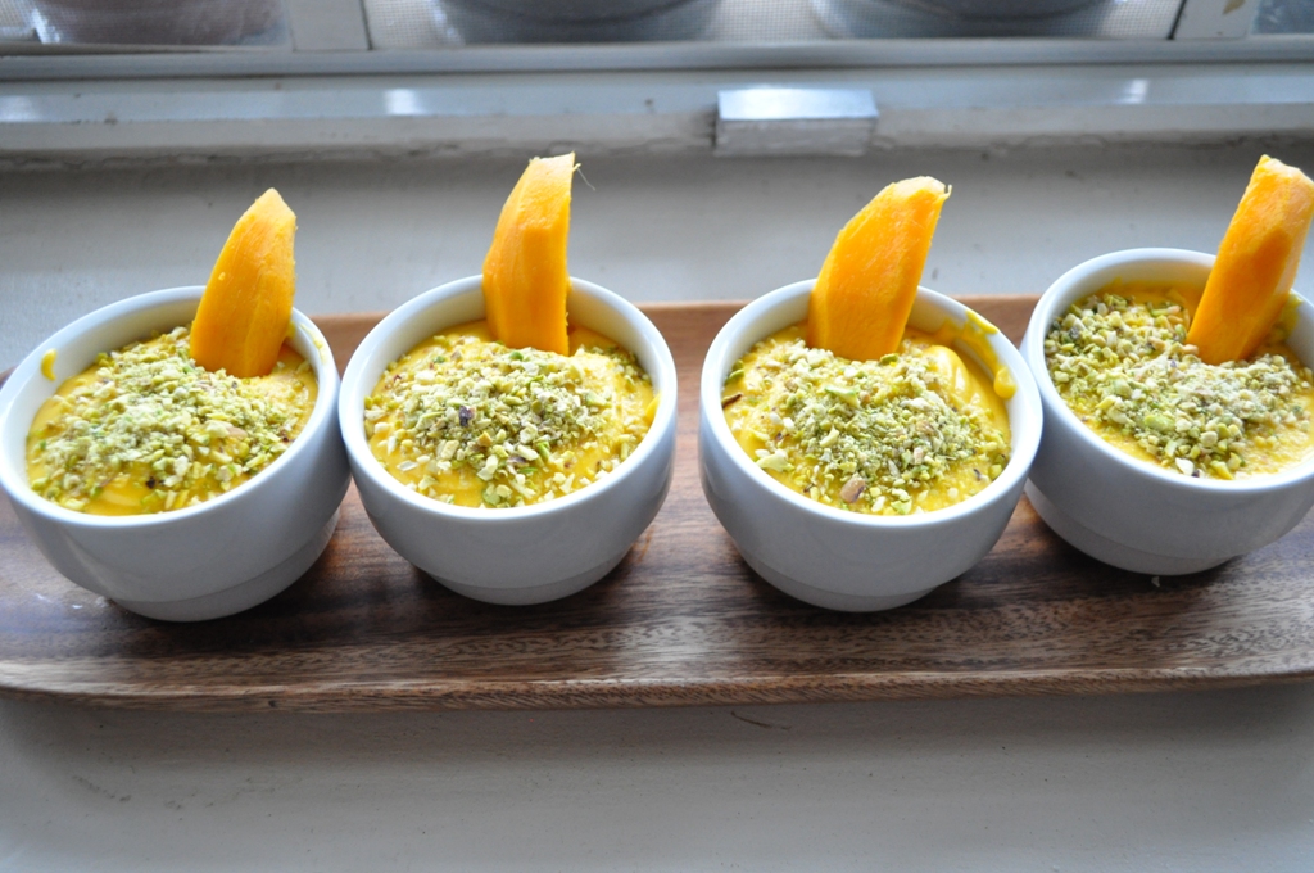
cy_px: 436
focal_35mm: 36
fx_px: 1312
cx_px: 657
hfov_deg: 53.2
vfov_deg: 36.8
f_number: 4
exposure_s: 1/30
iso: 1600
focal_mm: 24
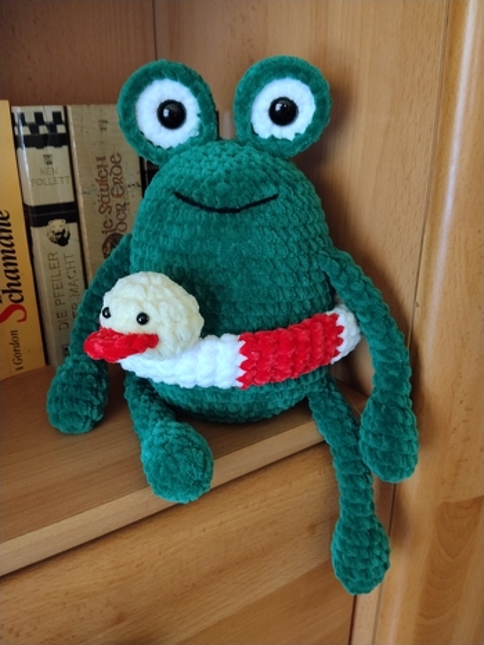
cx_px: 242
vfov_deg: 61.6
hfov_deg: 48.3
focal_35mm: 29
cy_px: 322
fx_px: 540
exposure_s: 1/20
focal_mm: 3.96
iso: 640
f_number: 1.8
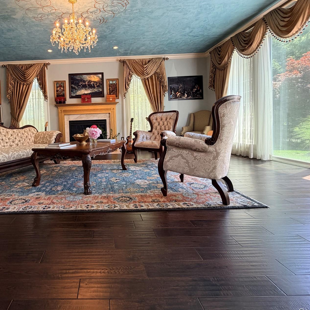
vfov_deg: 74.3
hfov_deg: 72.1
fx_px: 203
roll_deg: +2.0
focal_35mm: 20
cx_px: 98
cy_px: 129
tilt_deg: -1.4
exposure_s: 1/120
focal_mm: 2.22
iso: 160
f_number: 2.2
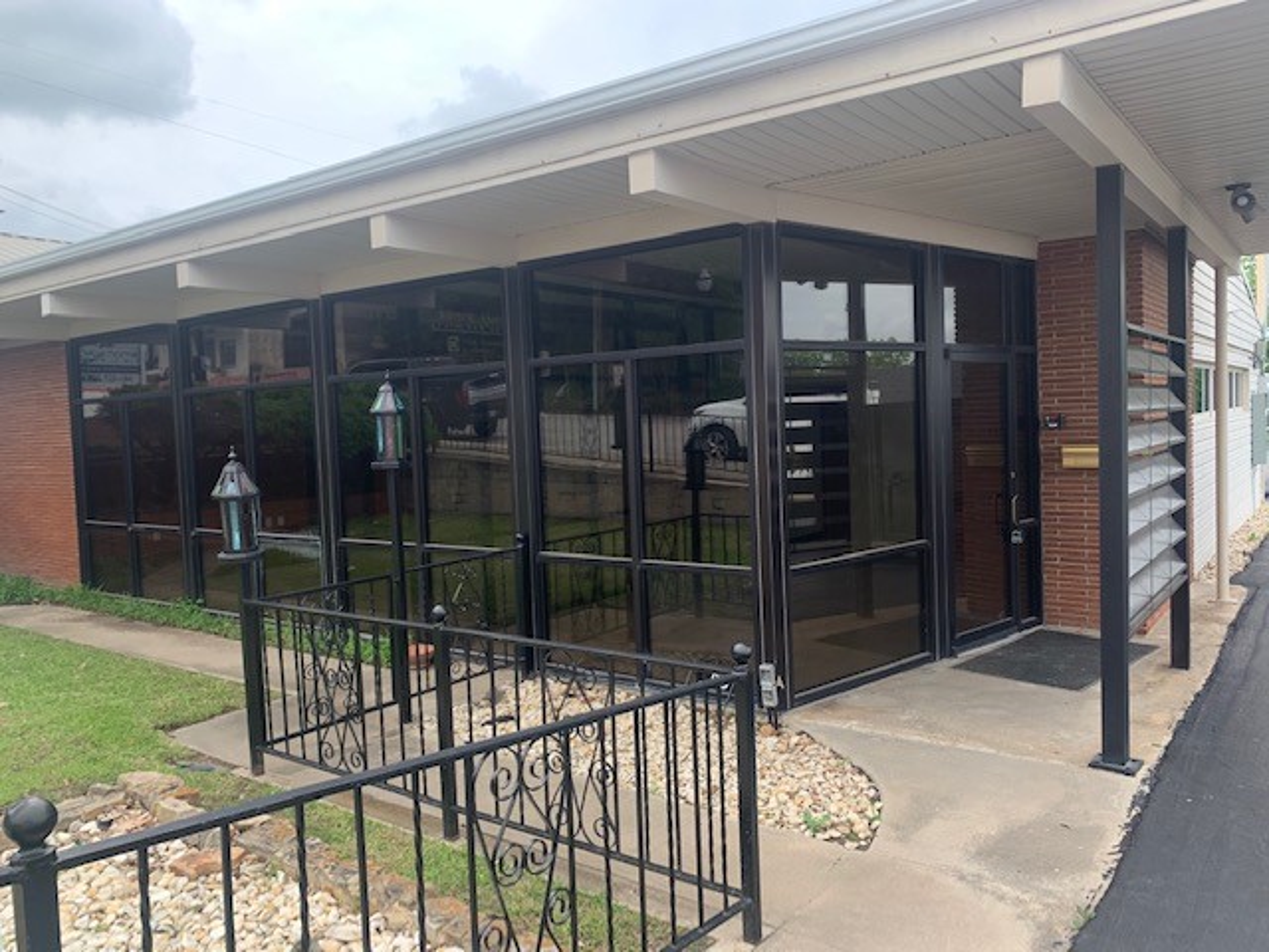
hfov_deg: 67.3
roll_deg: +1.1
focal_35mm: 26
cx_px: 634
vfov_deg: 53.1
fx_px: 953
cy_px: 476
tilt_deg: -2.2
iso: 25
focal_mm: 4.25
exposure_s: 1/664
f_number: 1.8
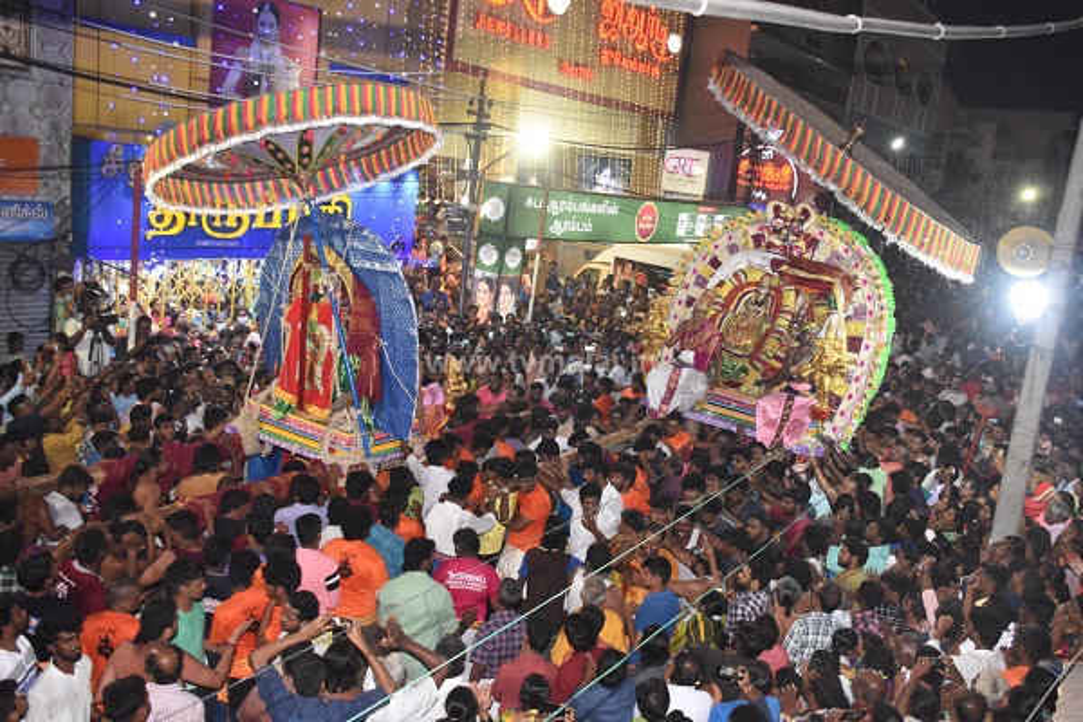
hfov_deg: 57.2
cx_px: 542
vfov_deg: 40.0
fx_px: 993
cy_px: 361
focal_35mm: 33
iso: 2000
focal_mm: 22
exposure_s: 1/125
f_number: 5.6
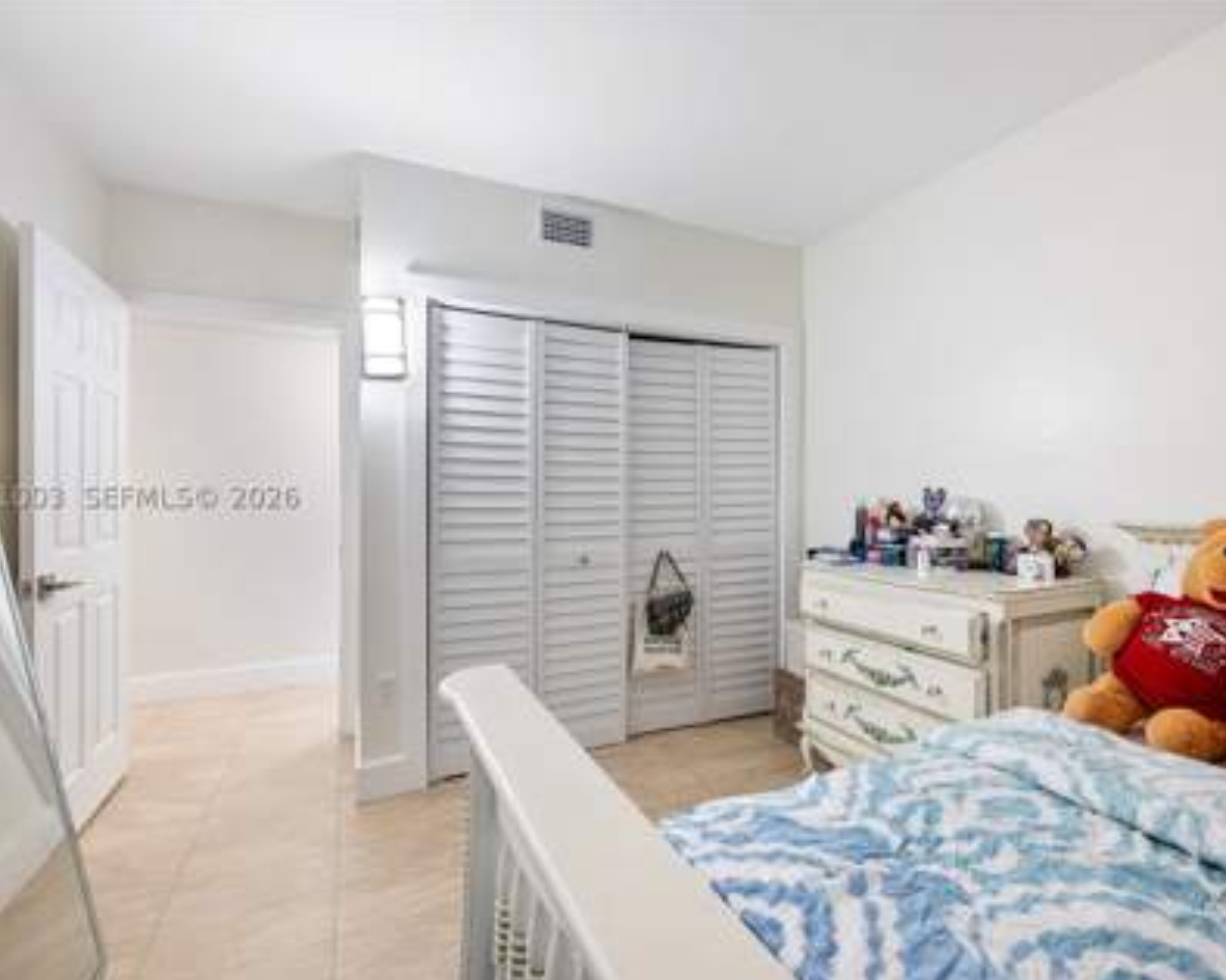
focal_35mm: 16
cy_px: 493
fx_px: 580
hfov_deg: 93.1
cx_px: 644
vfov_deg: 80.4
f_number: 8
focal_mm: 14
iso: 320
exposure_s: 1/13
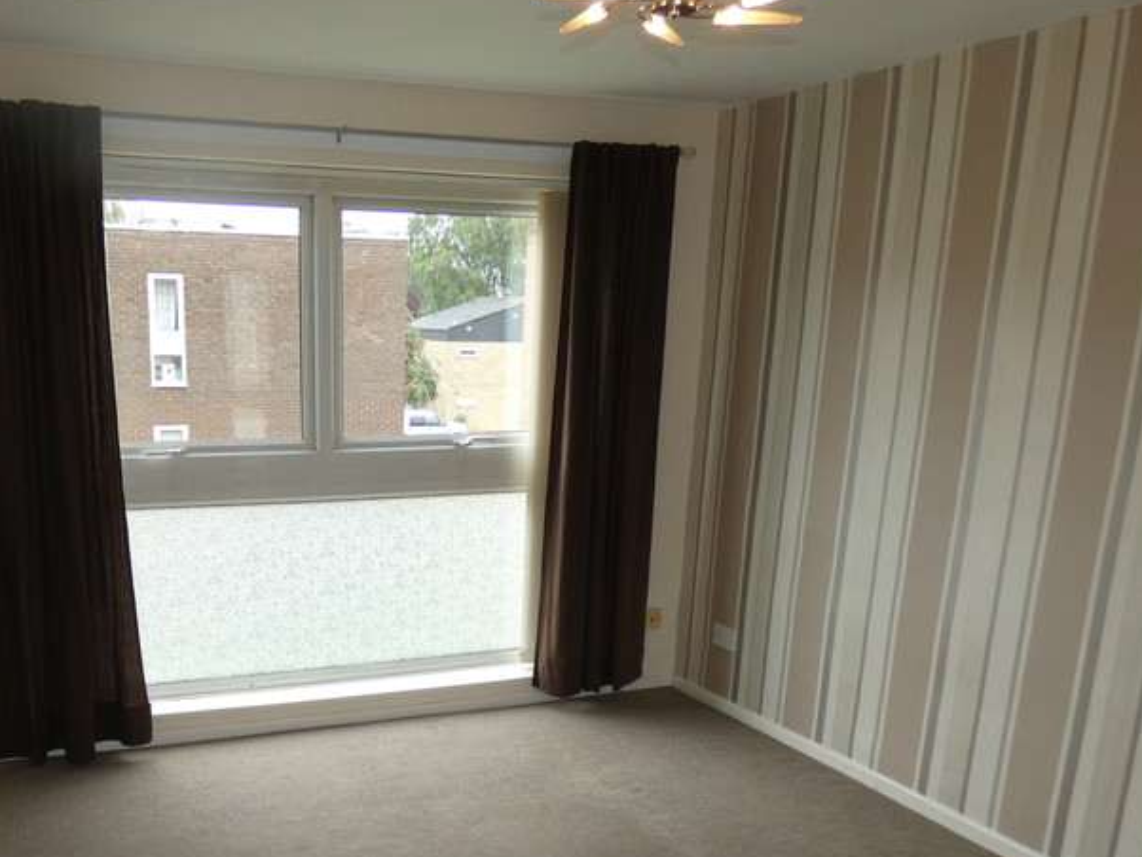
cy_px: 673
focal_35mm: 34
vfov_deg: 40.3
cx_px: 408
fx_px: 1122
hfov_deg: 53.2
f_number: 2.8
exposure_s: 1/60
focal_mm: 3.6
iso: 100
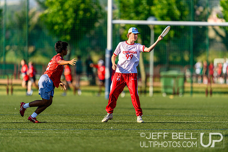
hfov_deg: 5.2
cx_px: 114
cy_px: 76
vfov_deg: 3.4
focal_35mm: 400
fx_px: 2534
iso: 100
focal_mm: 400
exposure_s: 1/1600
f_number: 3.2
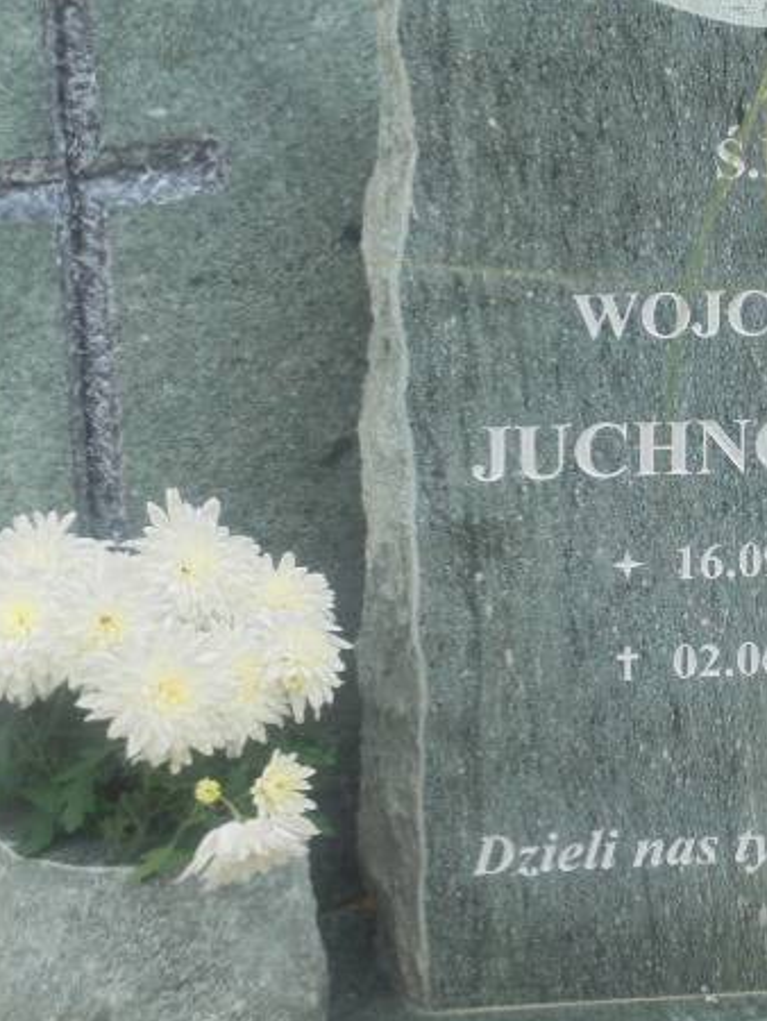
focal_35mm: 91
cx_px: 703
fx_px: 2686
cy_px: 486
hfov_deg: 16.0
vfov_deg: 21.5
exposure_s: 1/60
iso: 100
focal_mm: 11.5
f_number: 5.6
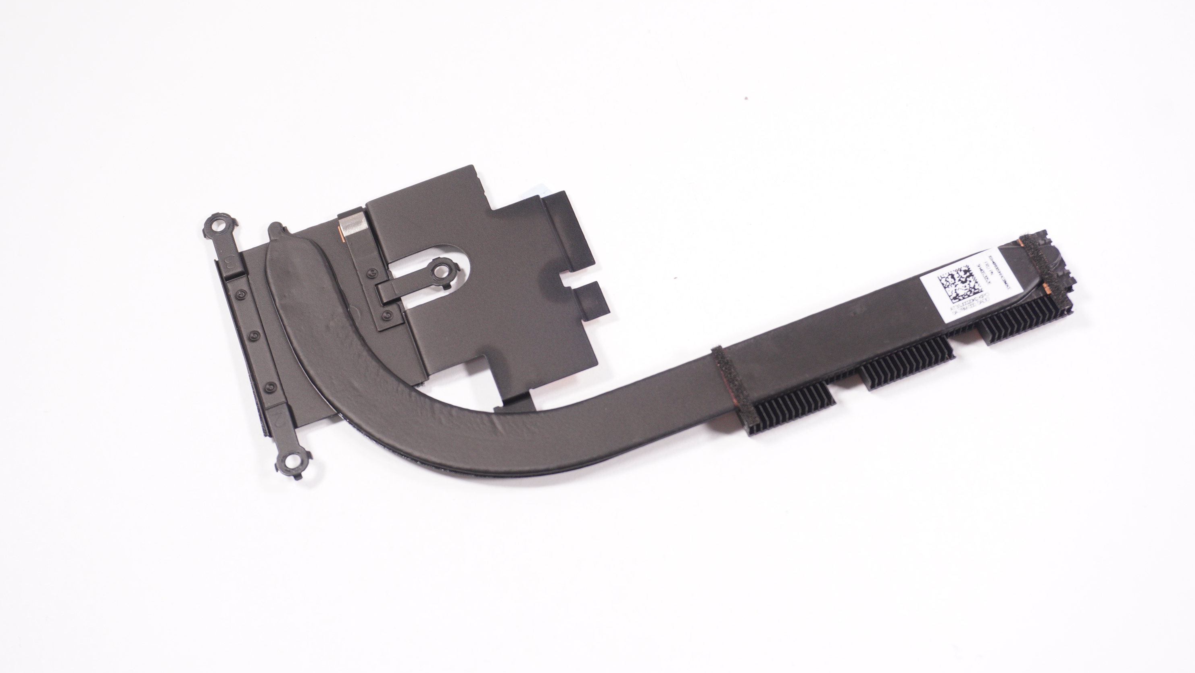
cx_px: 600
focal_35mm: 51
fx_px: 1616
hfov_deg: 40.6
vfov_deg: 23.5
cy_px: 316
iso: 500
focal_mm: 32
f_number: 5.6
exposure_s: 1/100
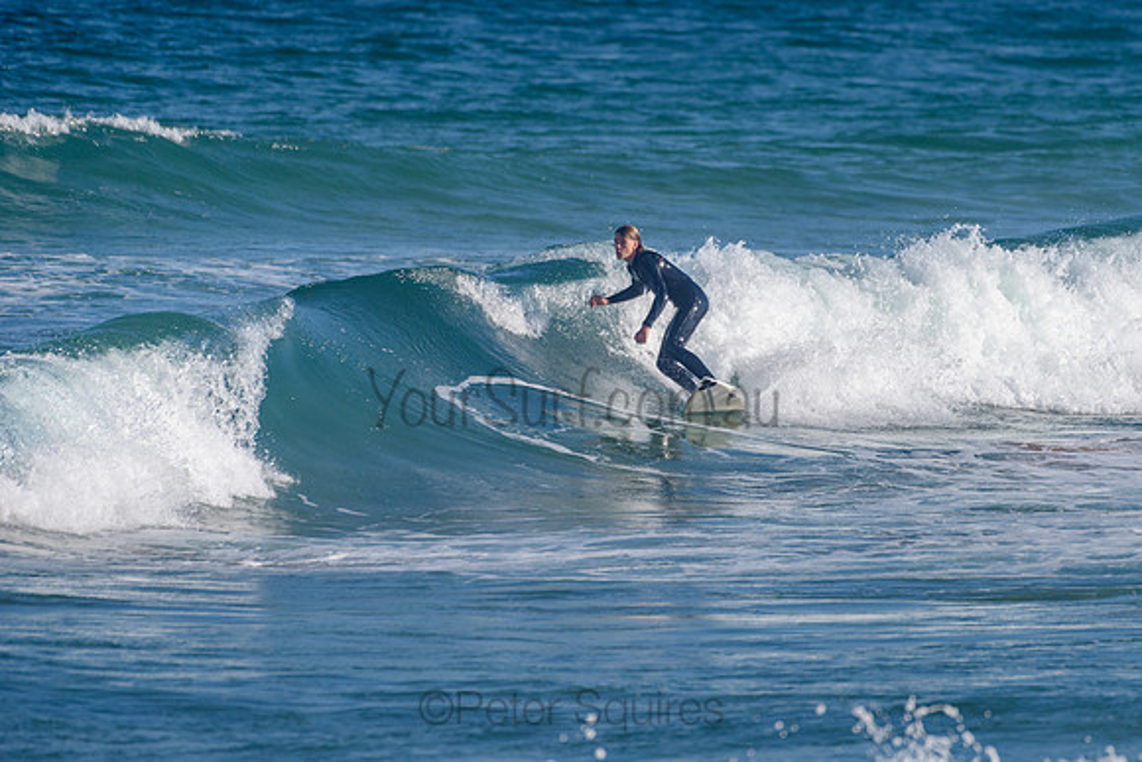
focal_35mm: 613
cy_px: 348
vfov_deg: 2.2
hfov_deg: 3.4
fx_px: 19457
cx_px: 700
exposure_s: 1/2000
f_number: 5.6
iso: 125
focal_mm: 500
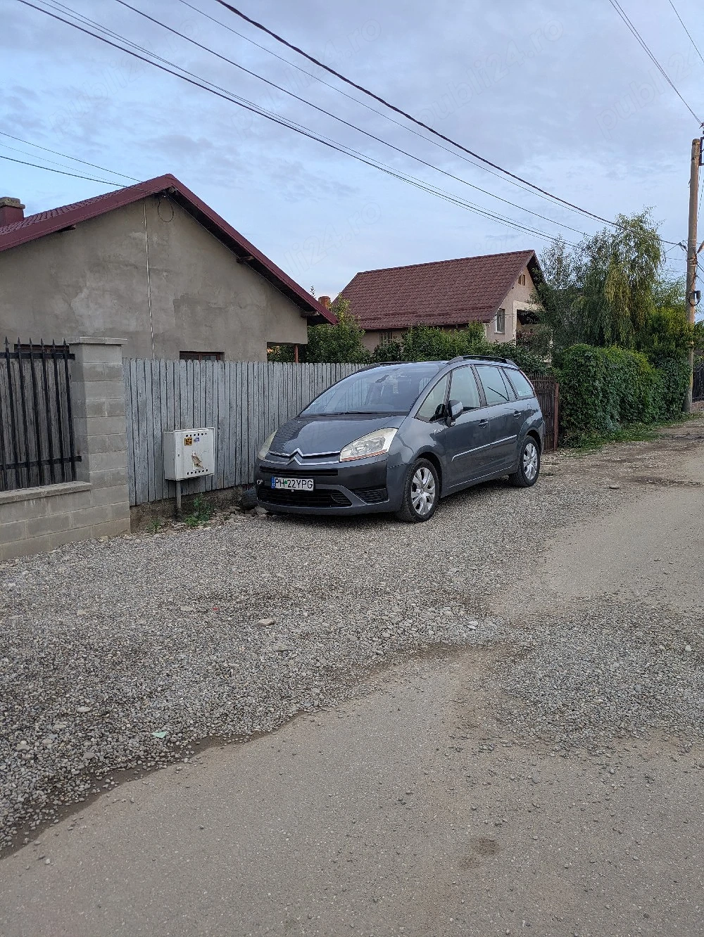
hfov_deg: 54.9
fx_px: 677
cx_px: 352
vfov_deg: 69.4
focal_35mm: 25
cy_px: 468
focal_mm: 5.43
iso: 64
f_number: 1.89
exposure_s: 1/100
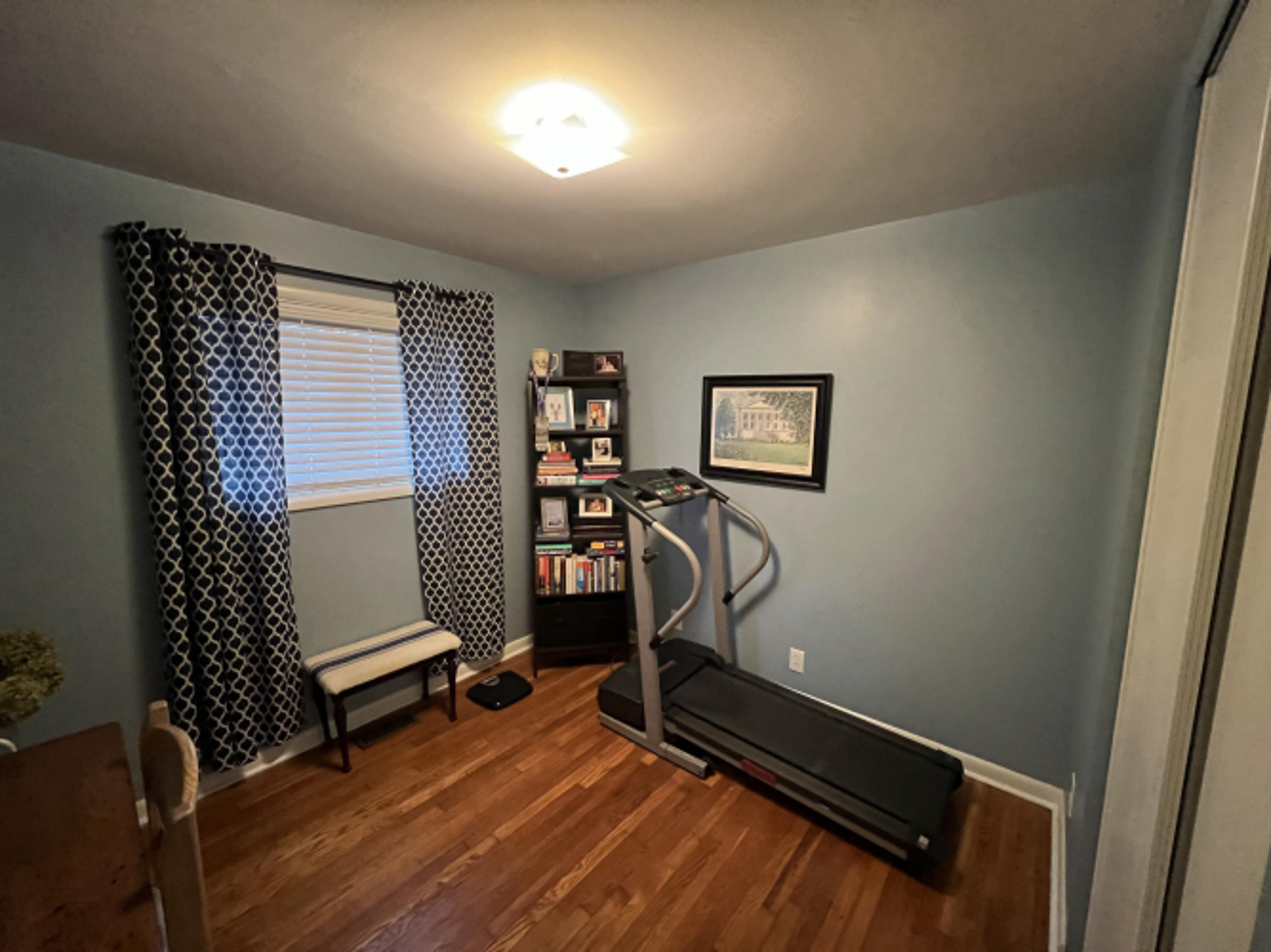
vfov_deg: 89.9
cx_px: 636
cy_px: 476
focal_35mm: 13
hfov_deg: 106.2
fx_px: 477
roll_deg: +0.0
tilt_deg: -8.2
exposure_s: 1/40
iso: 800
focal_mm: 1.57
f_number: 1.8
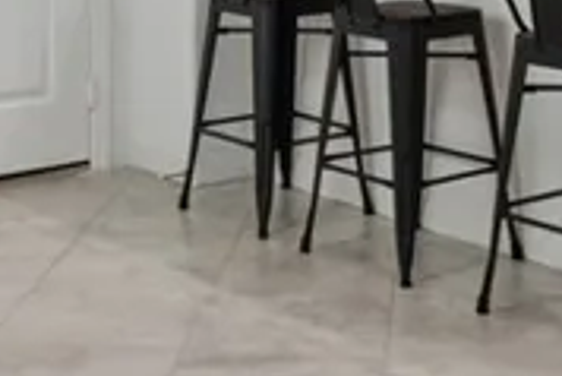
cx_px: 284
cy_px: -174
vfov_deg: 14.0
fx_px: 1437
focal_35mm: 92
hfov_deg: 22.1
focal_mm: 16
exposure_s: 1/40
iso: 500
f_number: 9
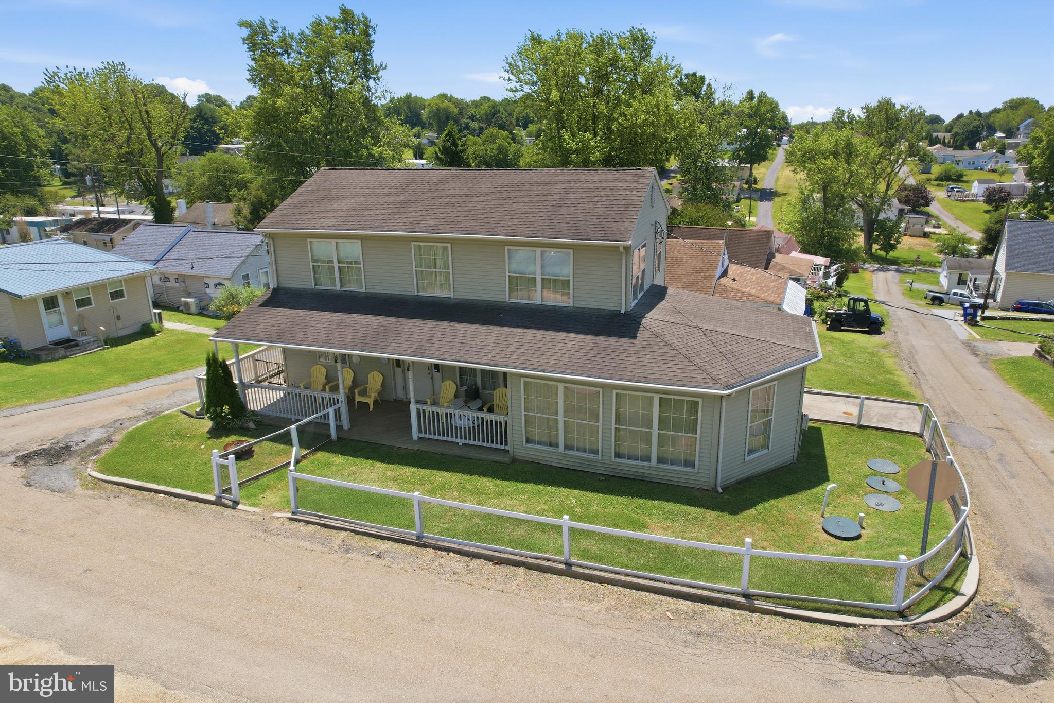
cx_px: 527
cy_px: 352
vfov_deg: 57.2
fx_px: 644
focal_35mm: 22
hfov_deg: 78.6
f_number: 2.8
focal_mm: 8.4
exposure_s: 1/2000
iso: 130
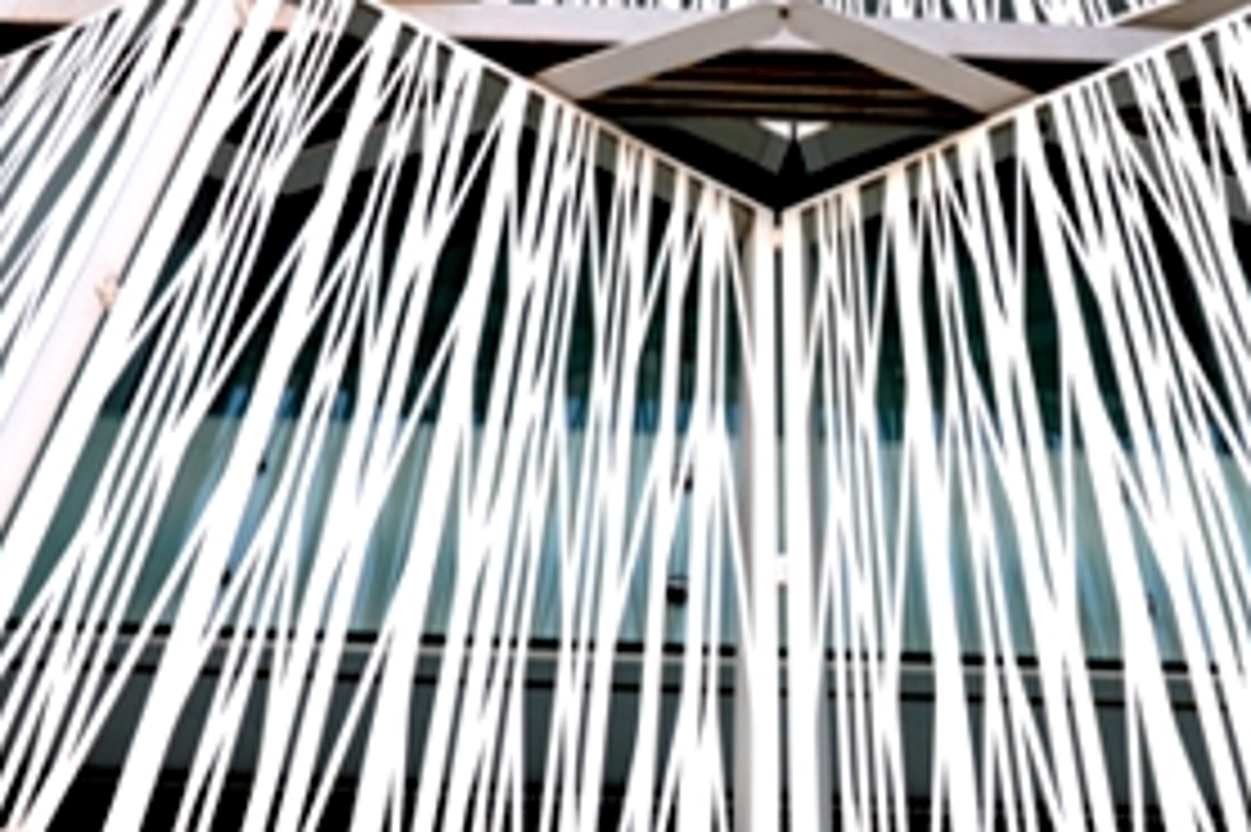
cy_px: 450
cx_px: 828
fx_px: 3369
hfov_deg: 21.0
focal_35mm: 97
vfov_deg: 14.1
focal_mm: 24
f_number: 8
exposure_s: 1/60
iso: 200
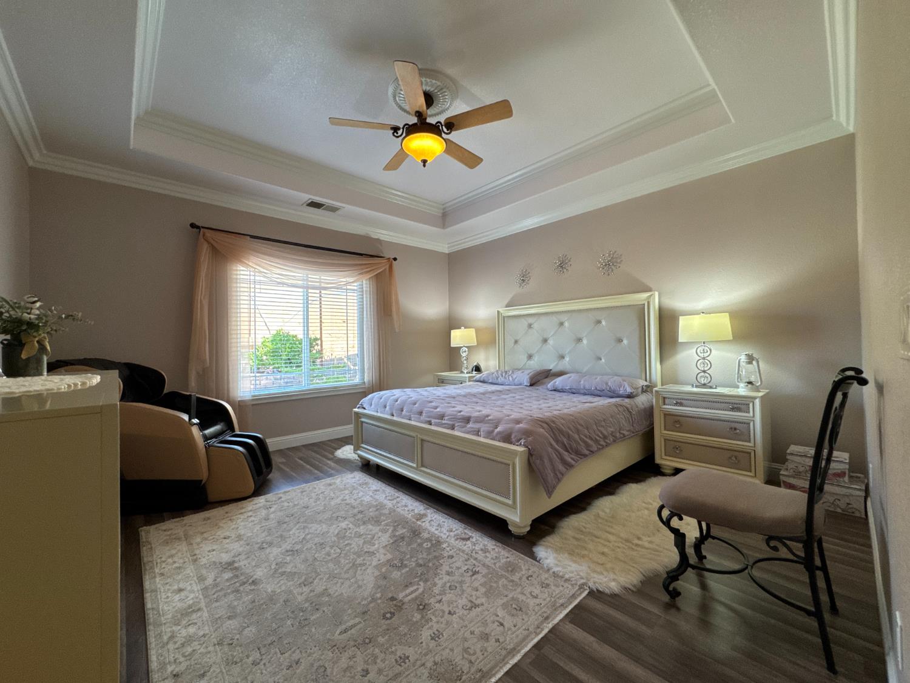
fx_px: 368
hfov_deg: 102.1
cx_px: 455
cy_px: 342
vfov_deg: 85.7
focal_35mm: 14
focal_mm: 2.22
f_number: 2.2
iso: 200
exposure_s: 1/120
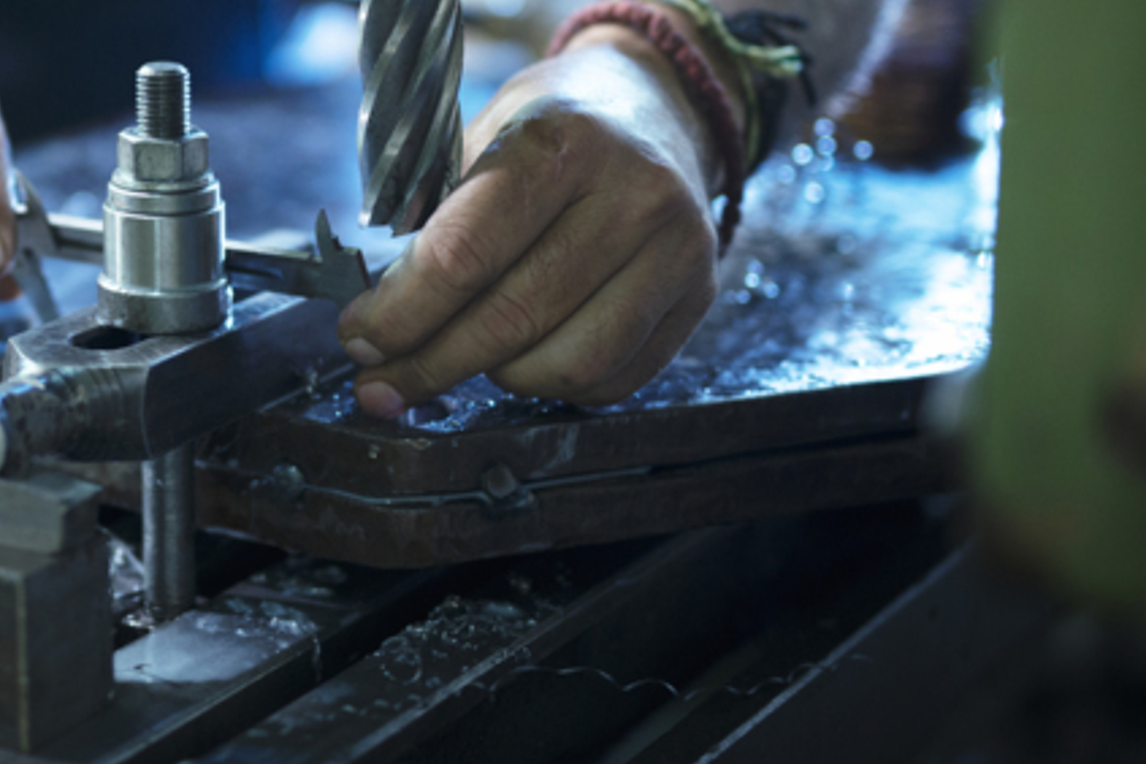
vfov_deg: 15.8
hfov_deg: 23.2
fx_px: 2737
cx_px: 187
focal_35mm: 86
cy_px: 158
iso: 500
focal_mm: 50
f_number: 1.4
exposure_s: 1/125
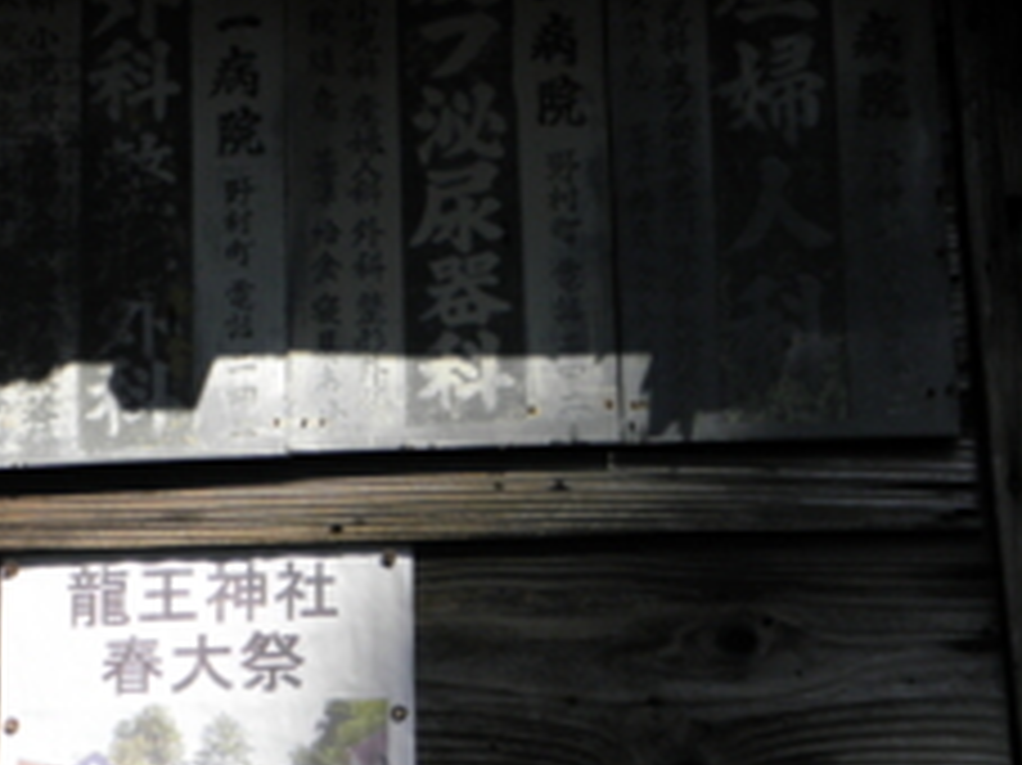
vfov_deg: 15.1
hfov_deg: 20.2
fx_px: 2862
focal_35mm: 97
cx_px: 324
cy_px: 637
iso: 100
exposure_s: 1/500
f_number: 3.9
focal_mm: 7.9
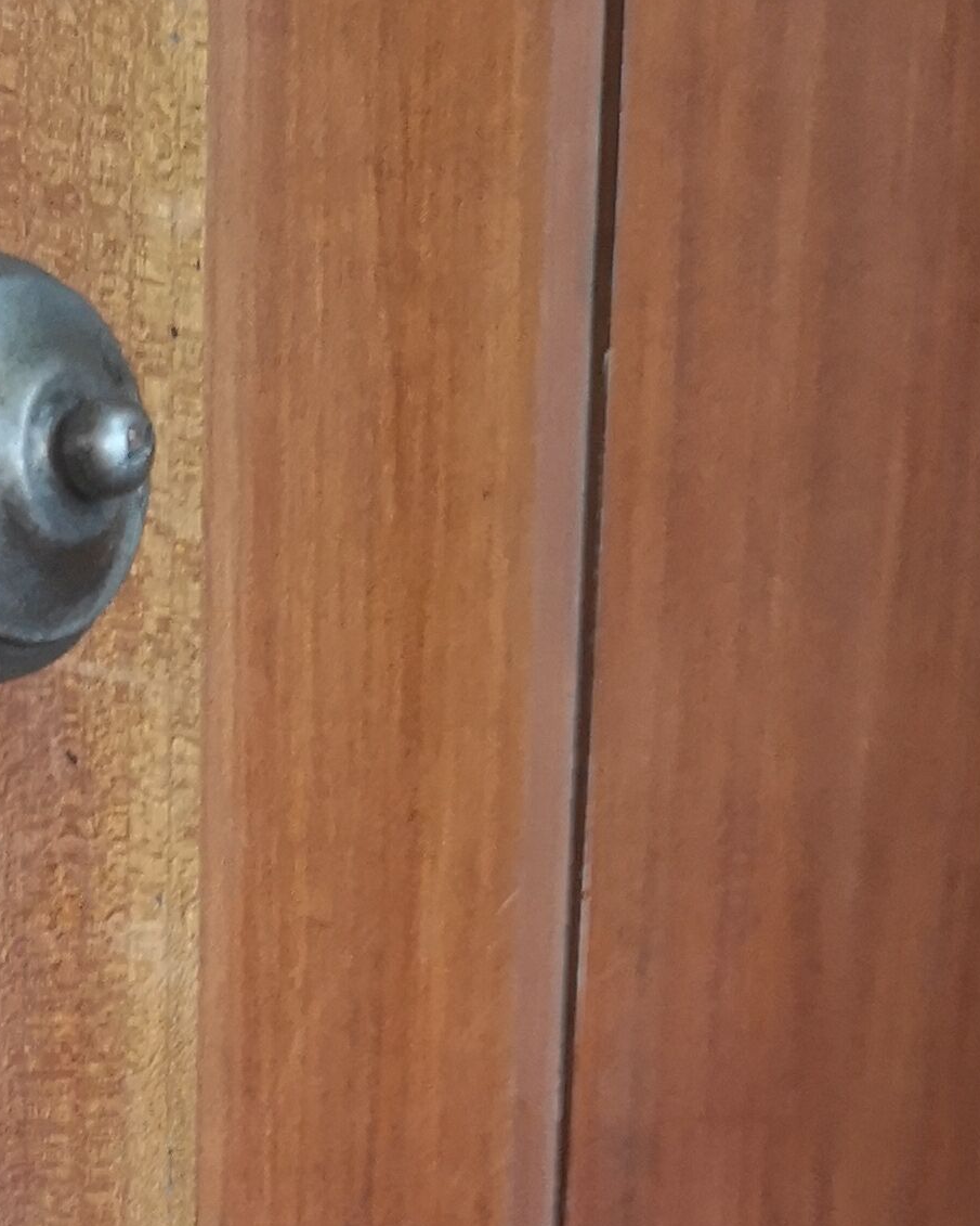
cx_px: -299
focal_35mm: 85
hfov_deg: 17.0
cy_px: 1690
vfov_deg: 20.2
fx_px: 3081
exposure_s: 1/25
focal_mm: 5.58
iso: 500
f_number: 1.8
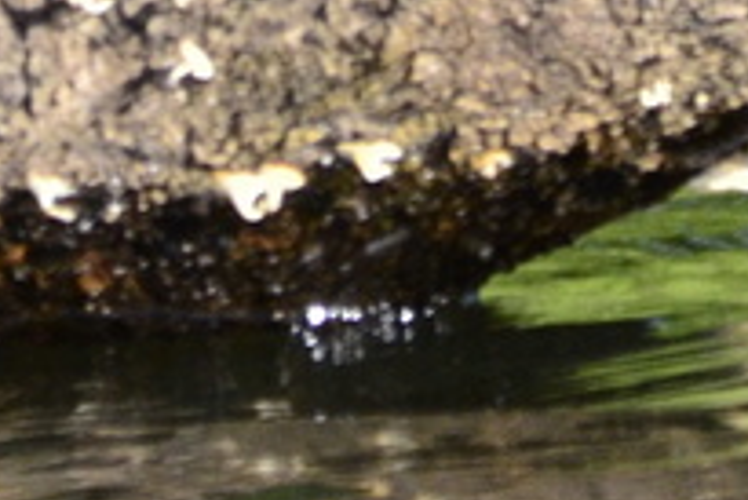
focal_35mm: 3295
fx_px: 68509
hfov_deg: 0.6
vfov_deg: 0.4
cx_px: 155
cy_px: 11
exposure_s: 1/2000
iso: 1000
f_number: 6.3
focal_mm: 500
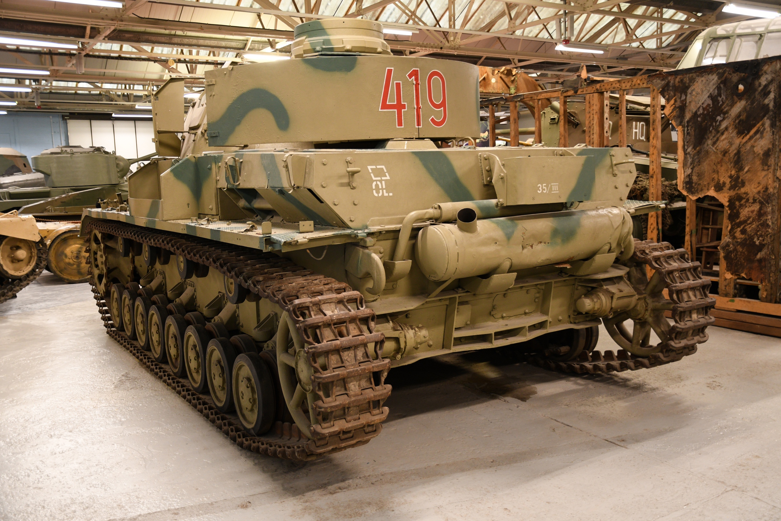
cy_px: 260
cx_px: 390
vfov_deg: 40.0
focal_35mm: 33
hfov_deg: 57.2
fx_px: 716
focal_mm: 22
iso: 640
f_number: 2.8
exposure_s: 1/25
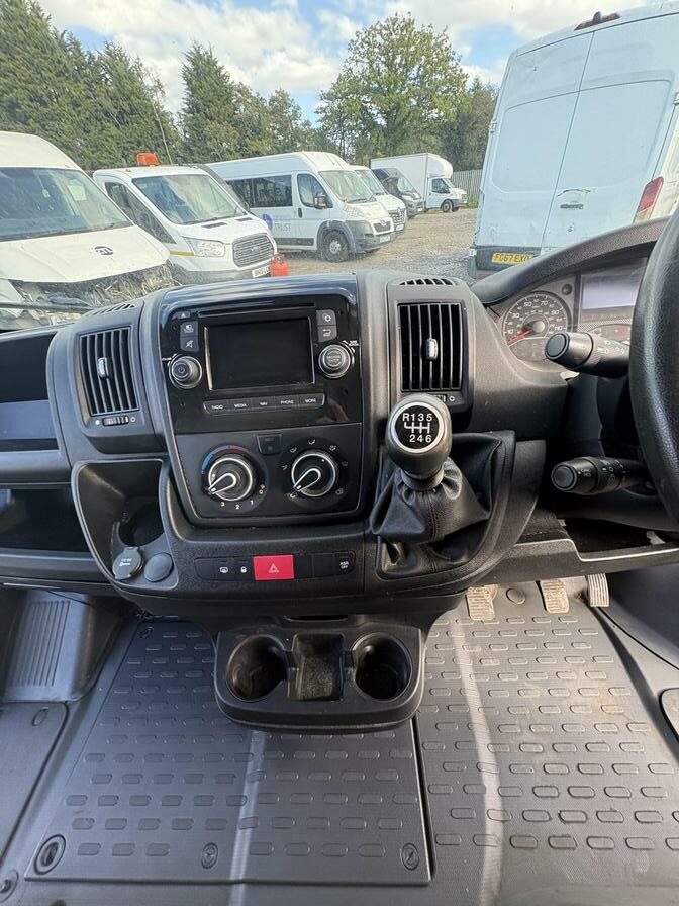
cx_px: 340
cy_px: 453
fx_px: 366
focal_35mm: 14
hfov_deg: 85.7
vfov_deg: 102.1
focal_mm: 2.22
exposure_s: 1/99
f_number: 2.2
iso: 125
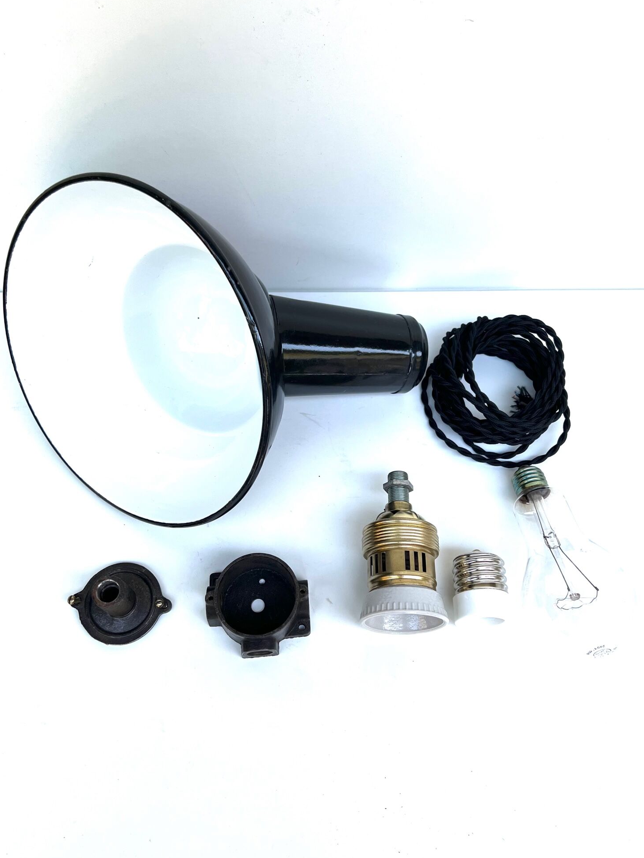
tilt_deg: -64.4
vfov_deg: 65.3
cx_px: 326
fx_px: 670
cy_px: 439
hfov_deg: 51.4
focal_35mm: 27
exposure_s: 1/357
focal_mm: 5.7
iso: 50
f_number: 1.5
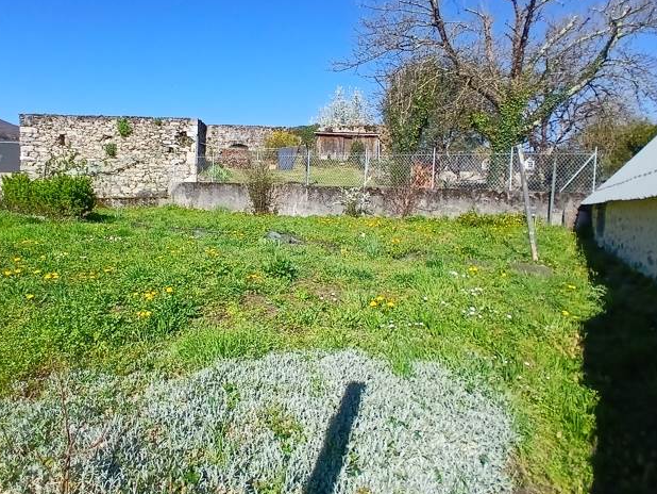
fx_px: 418
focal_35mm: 22
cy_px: 223
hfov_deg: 75.3
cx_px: 256
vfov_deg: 61.0
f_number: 2.2
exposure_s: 1/1033
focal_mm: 1.4
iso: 50
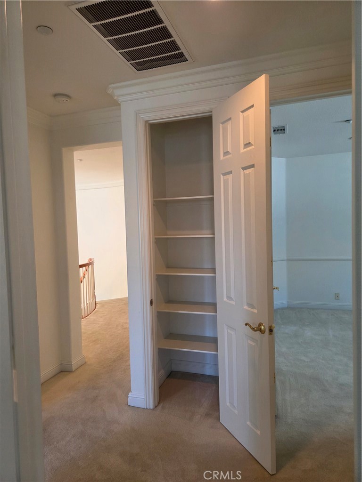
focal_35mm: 23
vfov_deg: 73.9
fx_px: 321
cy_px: 241
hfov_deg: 58.9
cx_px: 181
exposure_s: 1/120
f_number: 1.8
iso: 400
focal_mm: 5.4
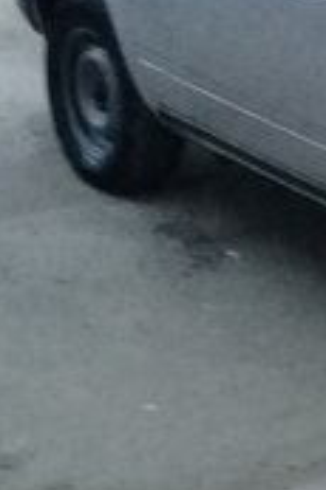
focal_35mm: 123
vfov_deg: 16.6
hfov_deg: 10.2
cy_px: 166
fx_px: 1674
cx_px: 675
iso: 500
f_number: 2.2
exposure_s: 1/17
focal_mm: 3.3
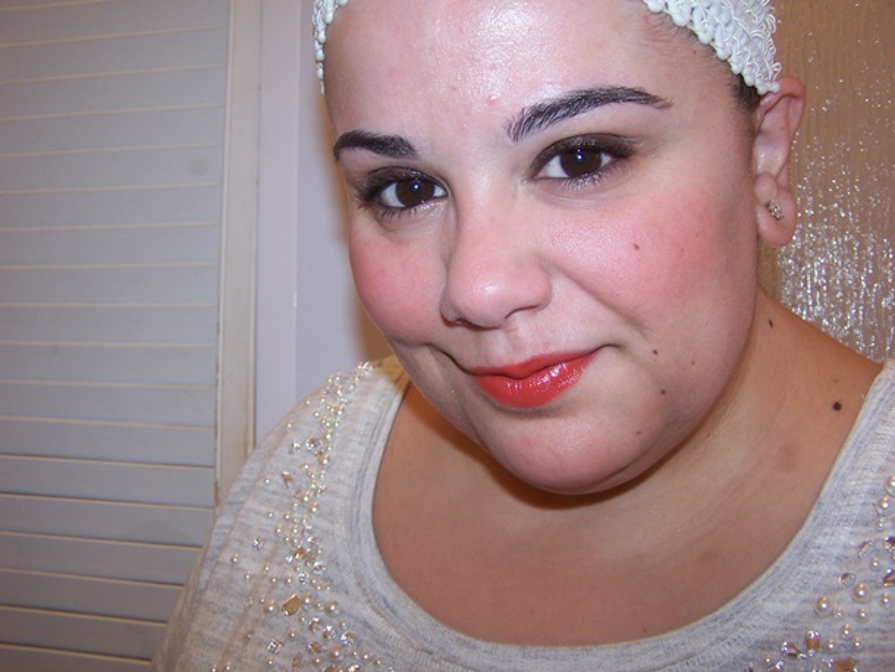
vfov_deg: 37.7
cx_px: 448
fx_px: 983
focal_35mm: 38
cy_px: 336
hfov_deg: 49.0
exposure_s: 1/60
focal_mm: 6.3
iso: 80
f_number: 2.8
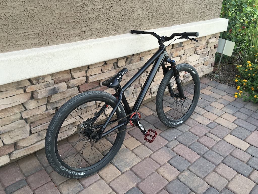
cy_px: 97
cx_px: 129
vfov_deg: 48.2
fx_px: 216
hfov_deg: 61.7
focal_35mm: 29
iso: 32
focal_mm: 4.15
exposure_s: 1/60
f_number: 2.2
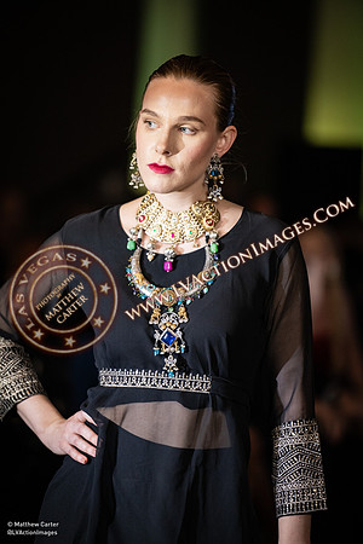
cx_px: 182
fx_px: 3025
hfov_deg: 6.9
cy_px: 272
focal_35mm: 200
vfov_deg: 10.3
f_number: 2.8
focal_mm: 200
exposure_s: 1/800
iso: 2500
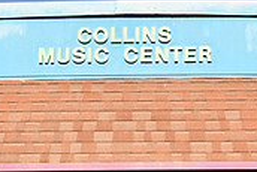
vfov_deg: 13.1
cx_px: 152
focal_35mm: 101
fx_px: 722
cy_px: 221
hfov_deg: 20.2
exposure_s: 1/160
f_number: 22
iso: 400
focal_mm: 20
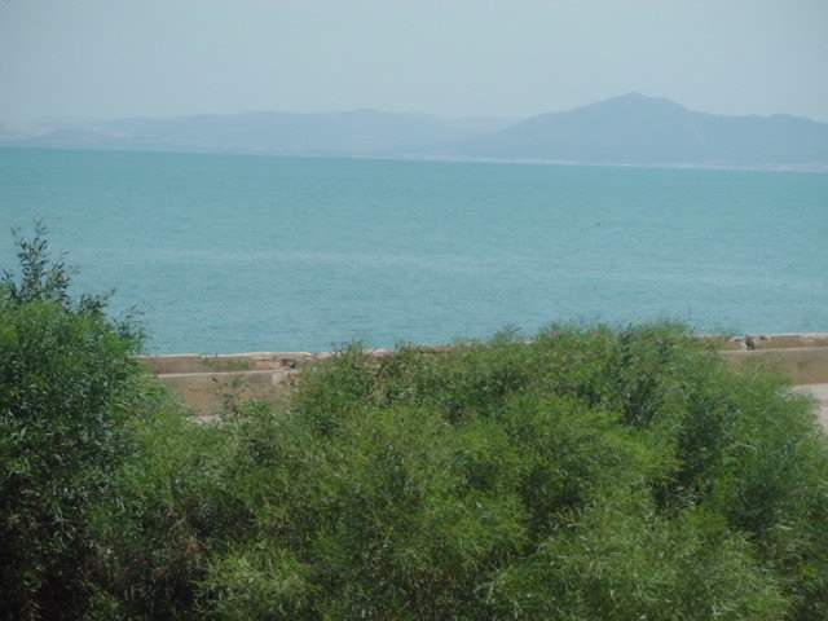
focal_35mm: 112
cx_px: 414
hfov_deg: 17.6
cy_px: 310
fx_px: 2679
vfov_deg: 13.2
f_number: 6
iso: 64
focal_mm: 20.1
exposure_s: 1/320
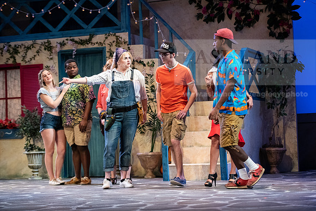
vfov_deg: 14.9
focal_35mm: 92
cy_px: 106
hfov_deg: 22.1
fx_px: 808
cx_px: 158
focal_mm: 92
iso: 3200
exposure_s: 1/320
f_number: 3.2
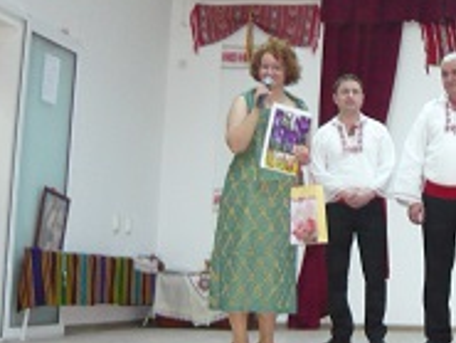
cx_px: 498
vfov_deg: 20.0
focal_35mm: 73
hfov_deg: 24.9
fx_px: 962
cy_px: 69
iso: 500
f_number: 2.8
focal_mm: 5.5
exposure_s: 1/30
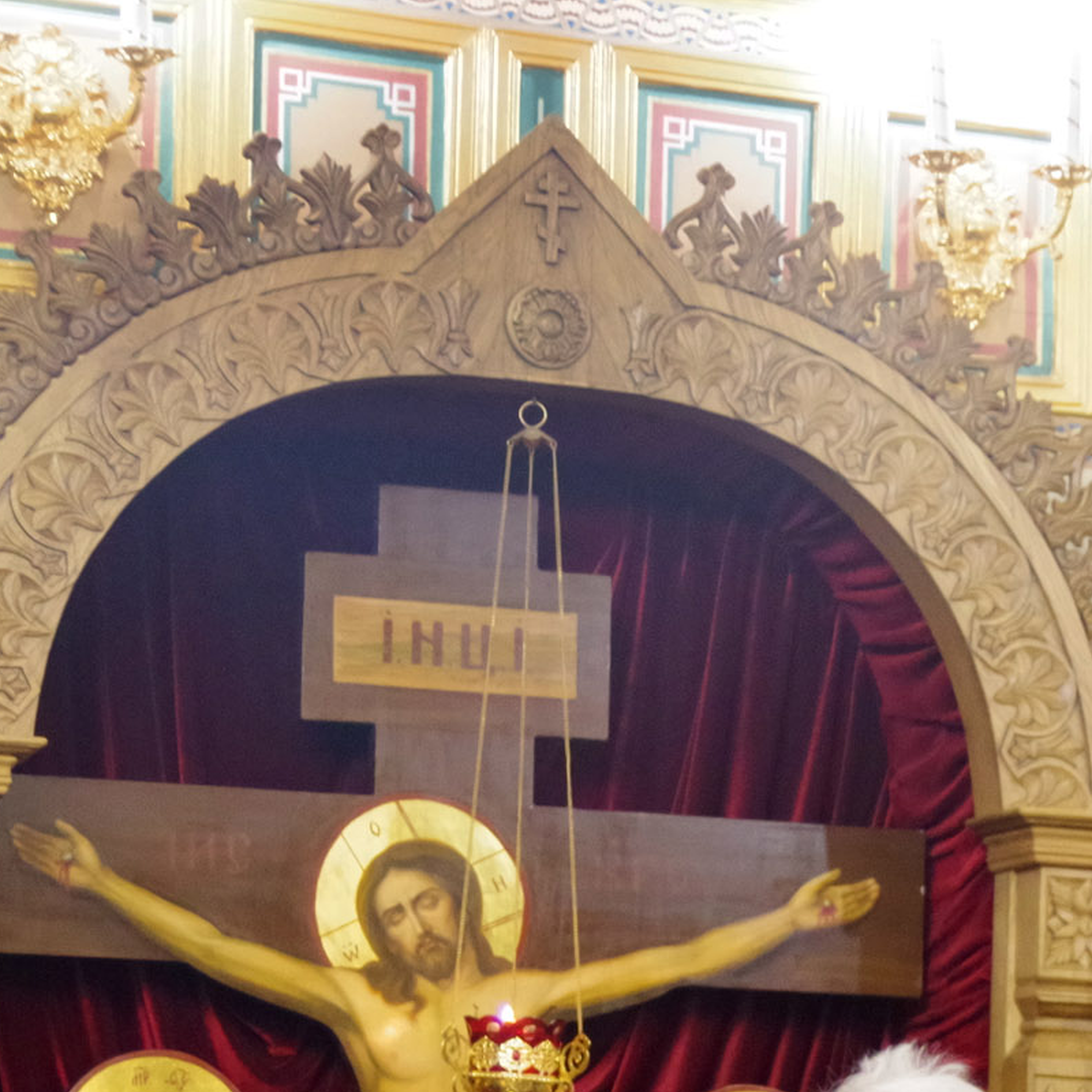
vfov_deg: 11.4
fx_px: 5389
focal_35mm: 151
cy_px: 1295
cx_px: 1447
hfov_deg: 11.3
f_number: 2.8
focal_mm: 32.5
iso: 3200
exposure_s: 1/60
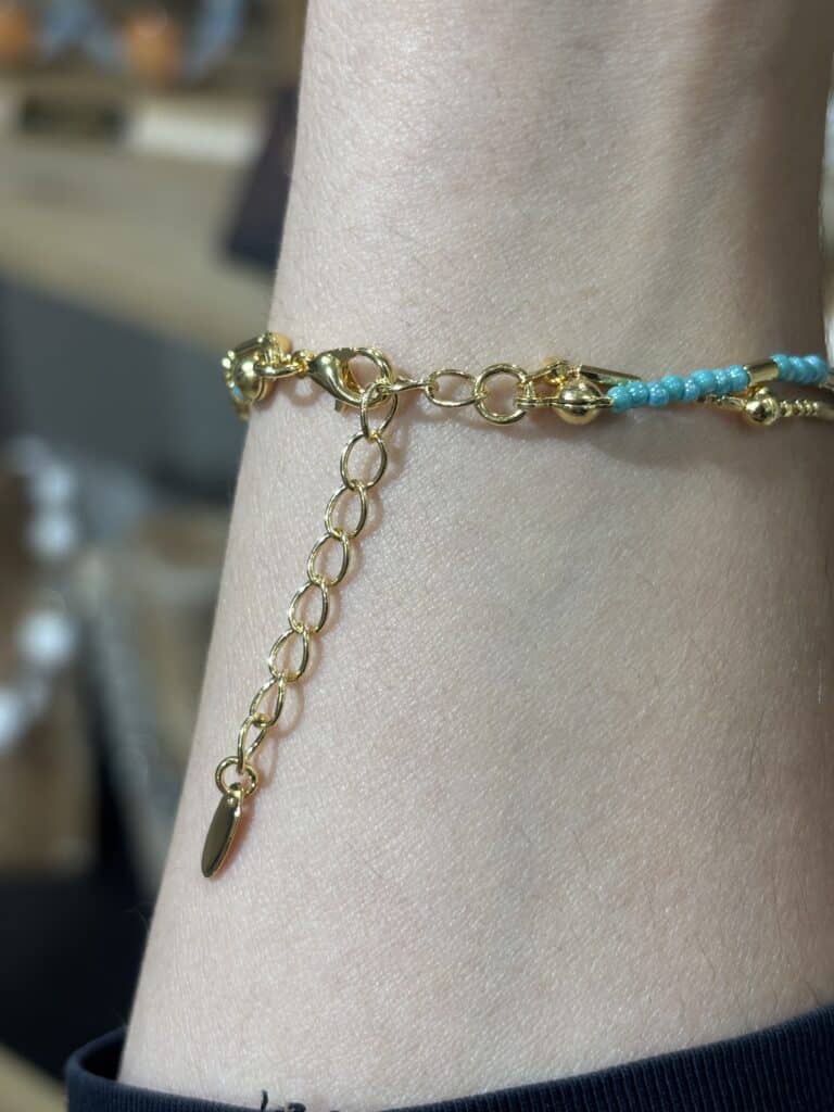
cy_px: 556
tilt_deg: -38.0
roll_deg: -0.4
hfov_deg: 28.0
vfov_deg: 36.8
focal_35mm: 52
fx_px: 1670
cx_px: 417
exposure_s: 1/100
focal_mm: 5.96
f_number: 1.6
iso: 50
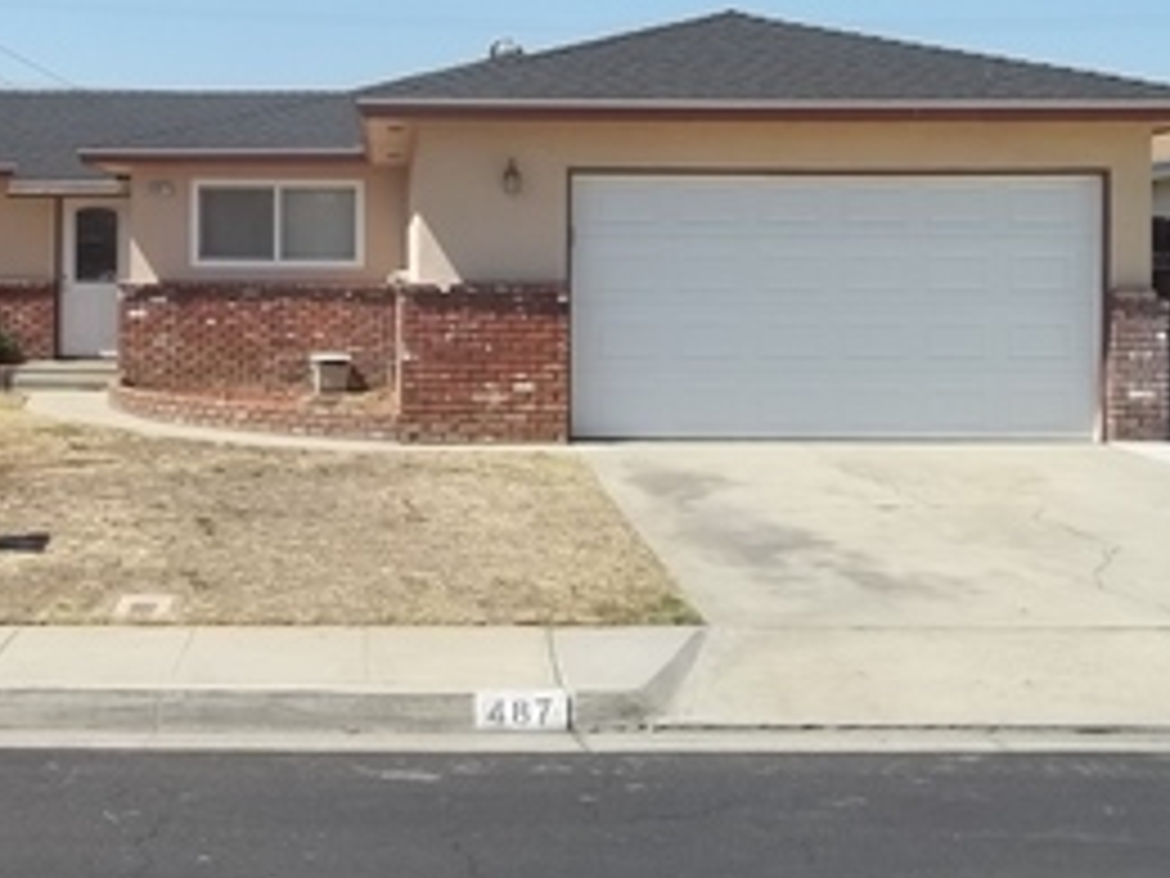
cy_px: 252
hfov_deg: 30.4
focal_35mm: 63
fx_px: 2129
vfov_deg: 23.1
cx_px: 360
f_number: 8.8
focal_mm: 5.7
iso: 64
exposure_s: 1/125
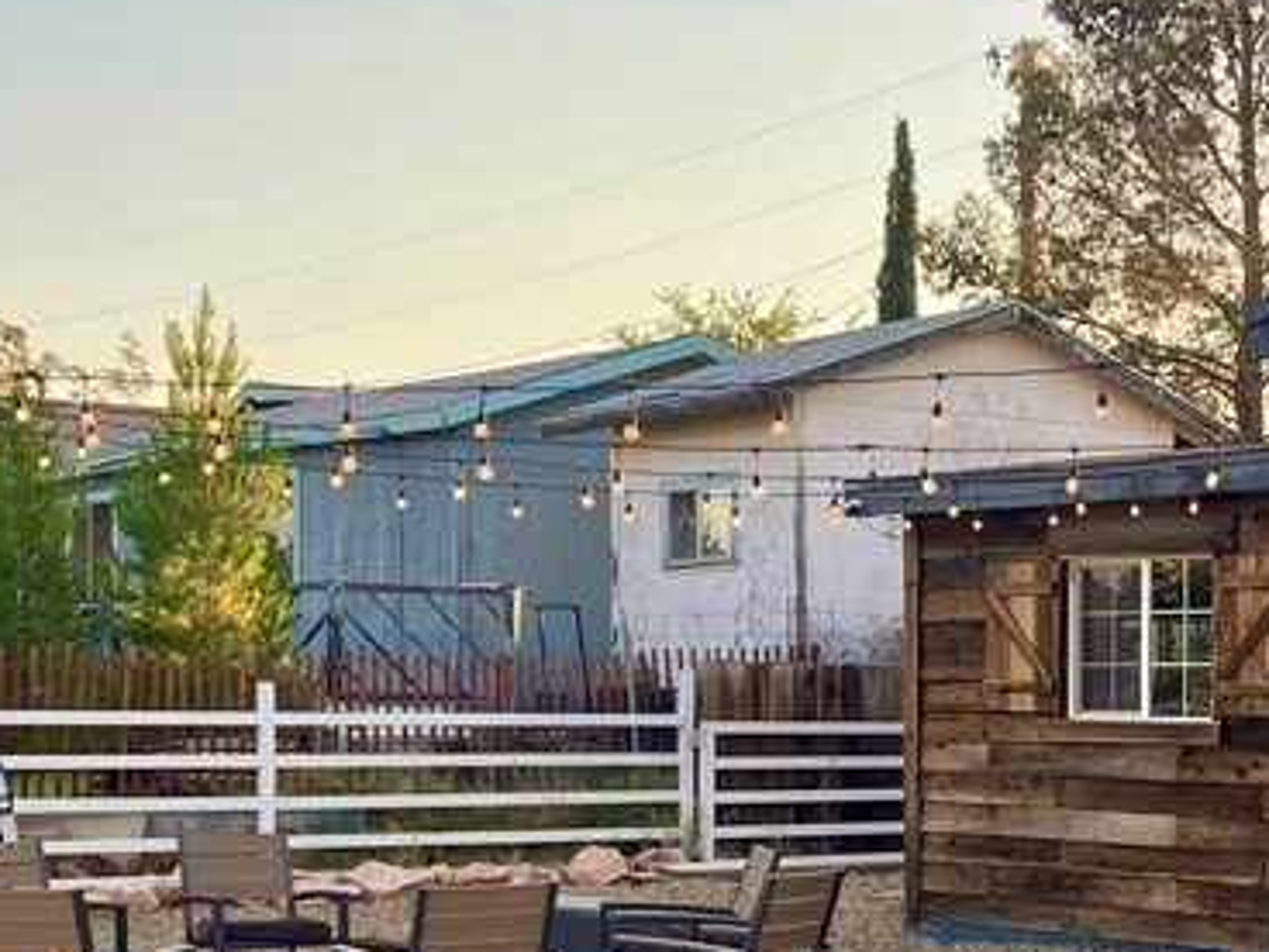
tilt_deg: -1.8
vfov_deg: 18.6
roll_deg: -0.3
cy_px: 835
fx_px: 2859
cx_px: 1066
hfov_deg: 24.5
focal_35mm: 78
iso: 32
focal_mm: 3.99
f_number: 1.8
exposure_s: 1/534
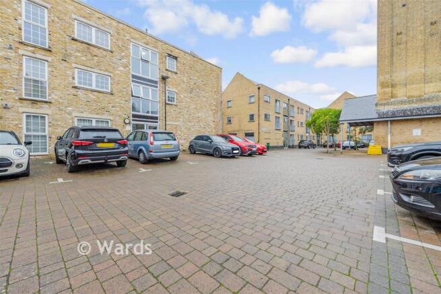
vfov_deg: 81.2
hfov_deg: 104.2
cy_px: 147
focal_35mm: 14
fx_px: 172
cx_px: 220
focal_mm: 14
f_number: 8
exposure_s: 1/50
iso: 110
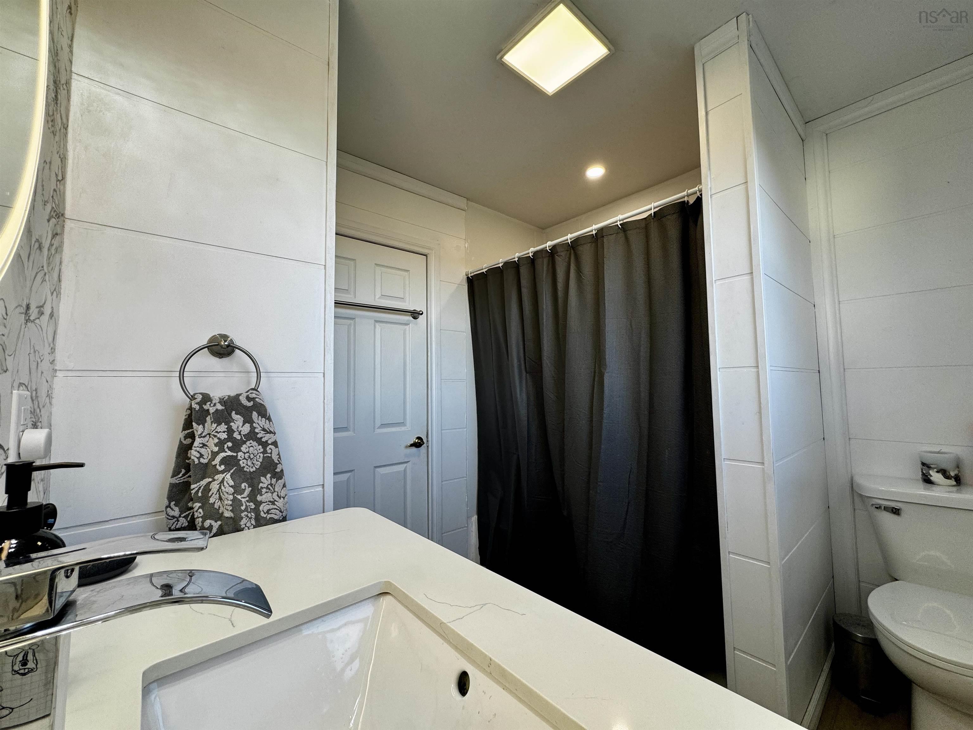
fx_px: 394
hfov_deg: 102.1
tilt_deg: +3.6
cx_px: 486
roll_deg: +1.4
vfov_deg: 85.7
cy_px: 365
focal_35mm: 14
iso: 80
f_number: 2.2
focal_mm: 2.22
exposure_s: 1/120
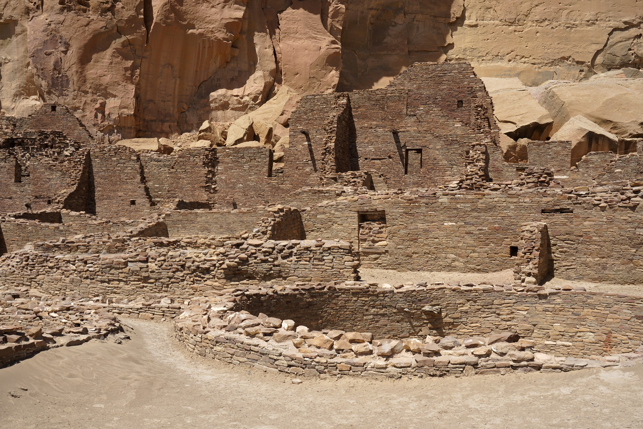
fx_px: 750
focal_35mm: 42
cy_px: 214
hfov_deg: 46.4
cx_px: 322
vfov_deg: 31.9
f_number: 16
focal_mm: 42
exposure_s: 1/100
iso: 100
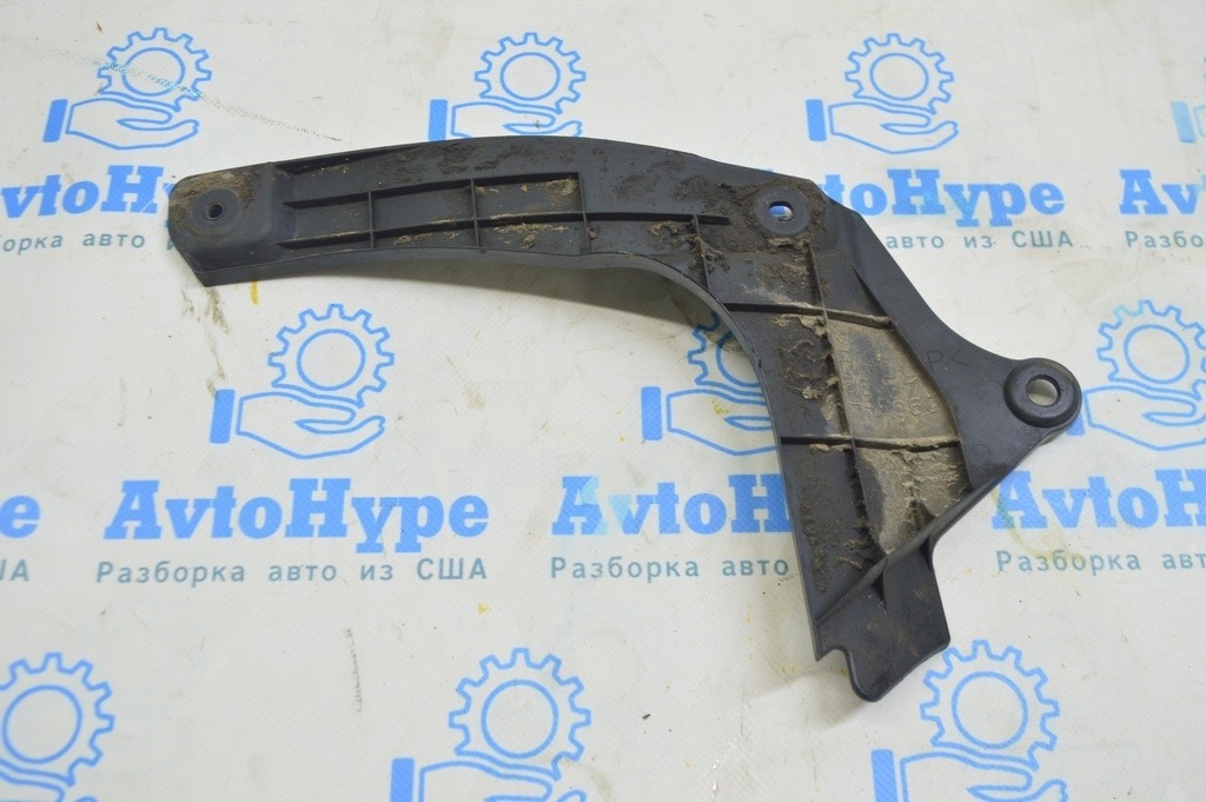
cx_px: 603
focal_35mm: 34
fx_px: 1155
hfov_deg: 55.1
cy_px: 401
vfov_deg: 38.3
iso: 400
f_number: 5.6
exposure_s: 1/20
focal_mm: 23
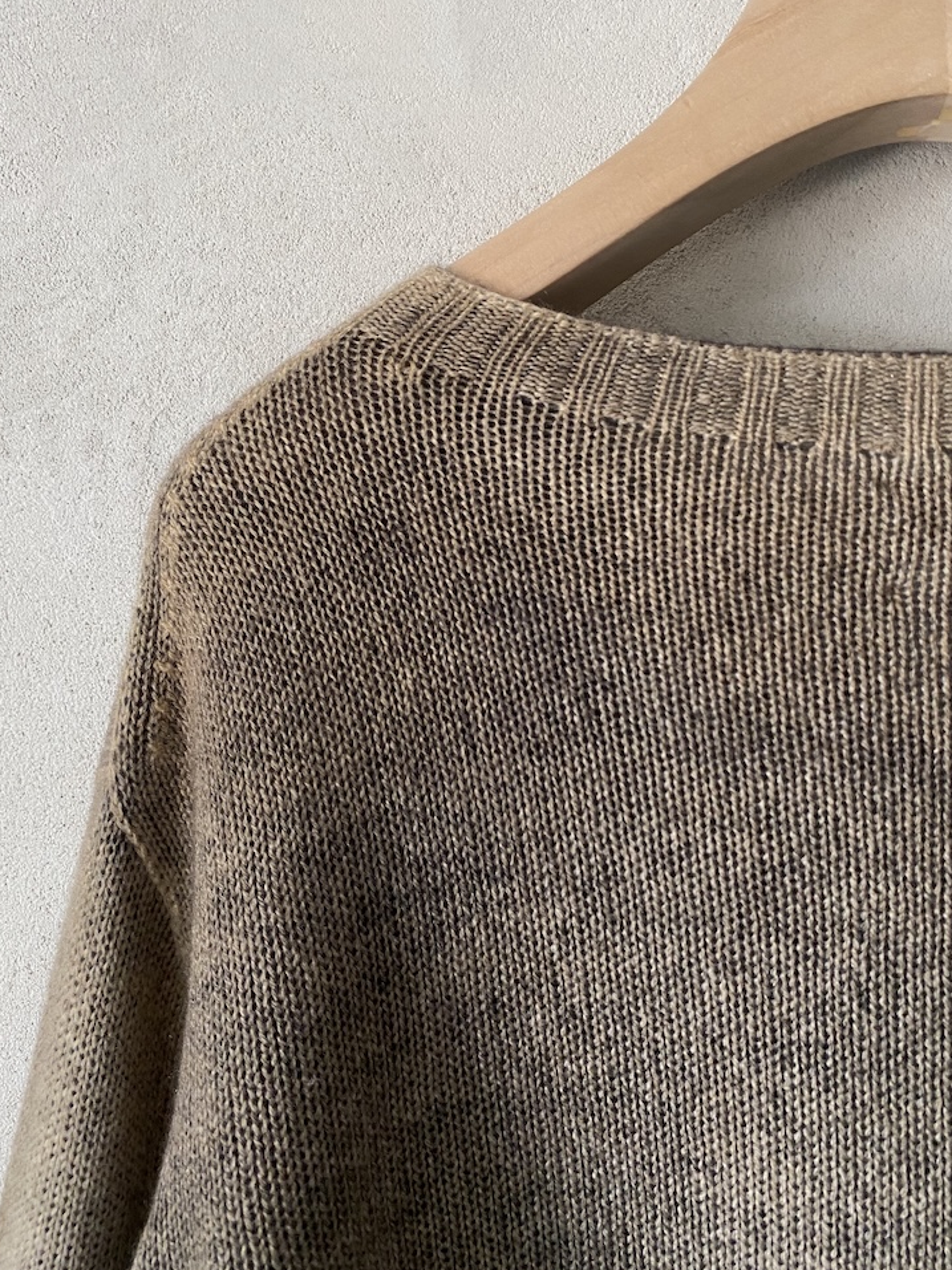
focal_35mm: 29
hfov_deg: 48.2
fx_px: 1064
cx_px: 498
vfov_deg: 61.6
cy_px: 597
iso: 125
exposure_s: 1/79
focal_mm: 4.25
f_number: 1.8
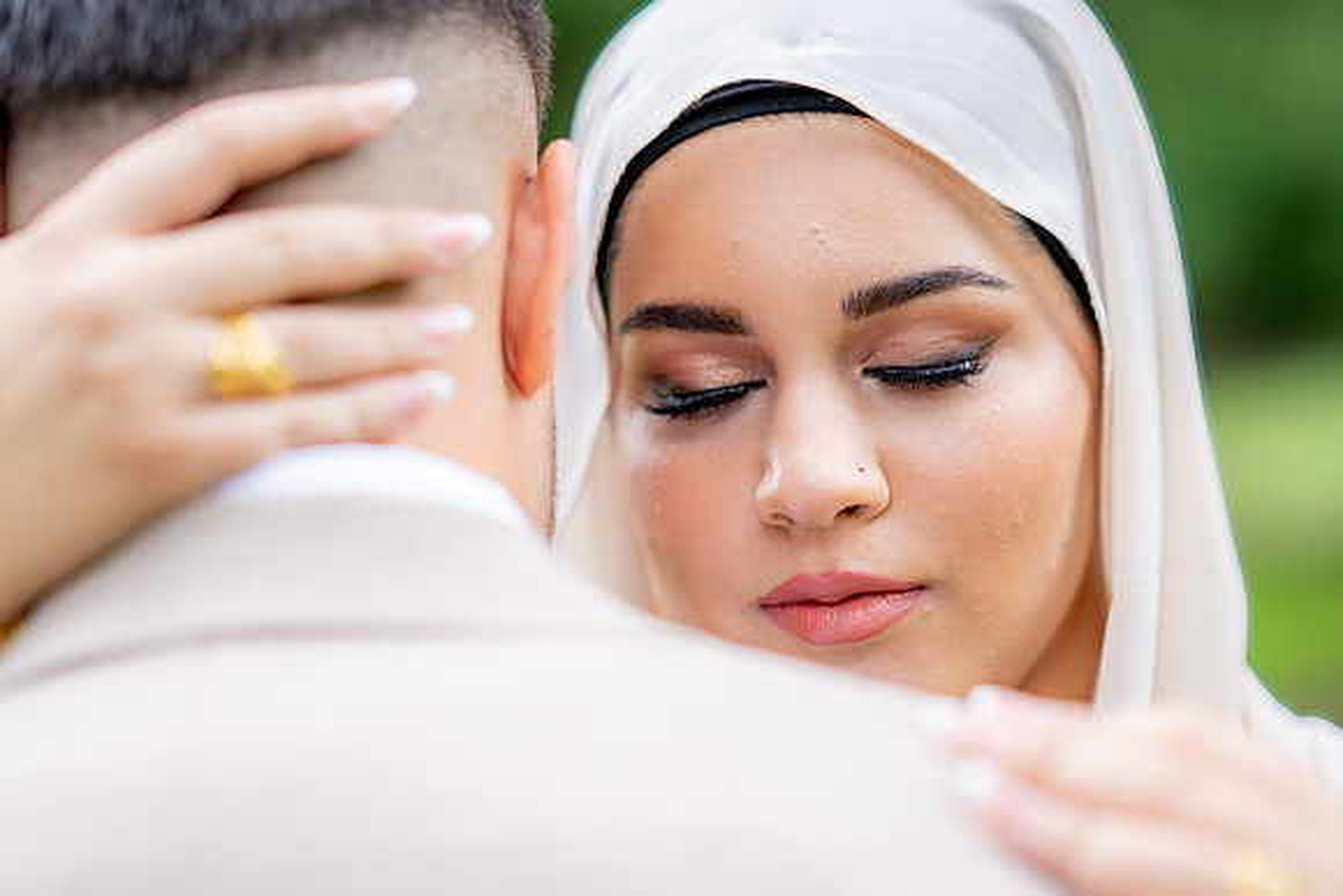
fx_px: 3807
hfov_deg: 20.0
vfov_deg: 13.4
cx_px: 672
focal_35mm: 102
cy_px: 448
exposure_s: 1/800
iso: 100
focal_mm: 85
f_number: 1.4
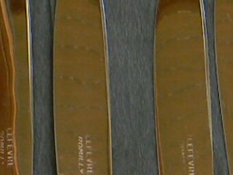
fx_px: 572
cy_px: 192
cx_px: 231
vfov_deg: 16.8
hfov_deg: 22.2
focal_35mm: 85
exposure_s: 1/56.3
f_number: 3.5
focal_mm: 5
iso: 80
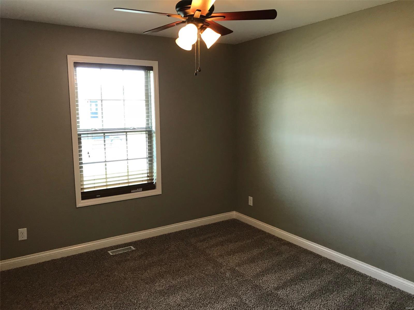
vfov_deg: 49.7
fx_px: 335
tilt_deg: -6.5
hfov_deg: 63.4
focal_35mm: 28
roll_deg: +0.8
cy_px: 155
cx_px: 207
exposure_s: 1/24
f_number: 1.8
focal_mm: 3.99
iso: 40
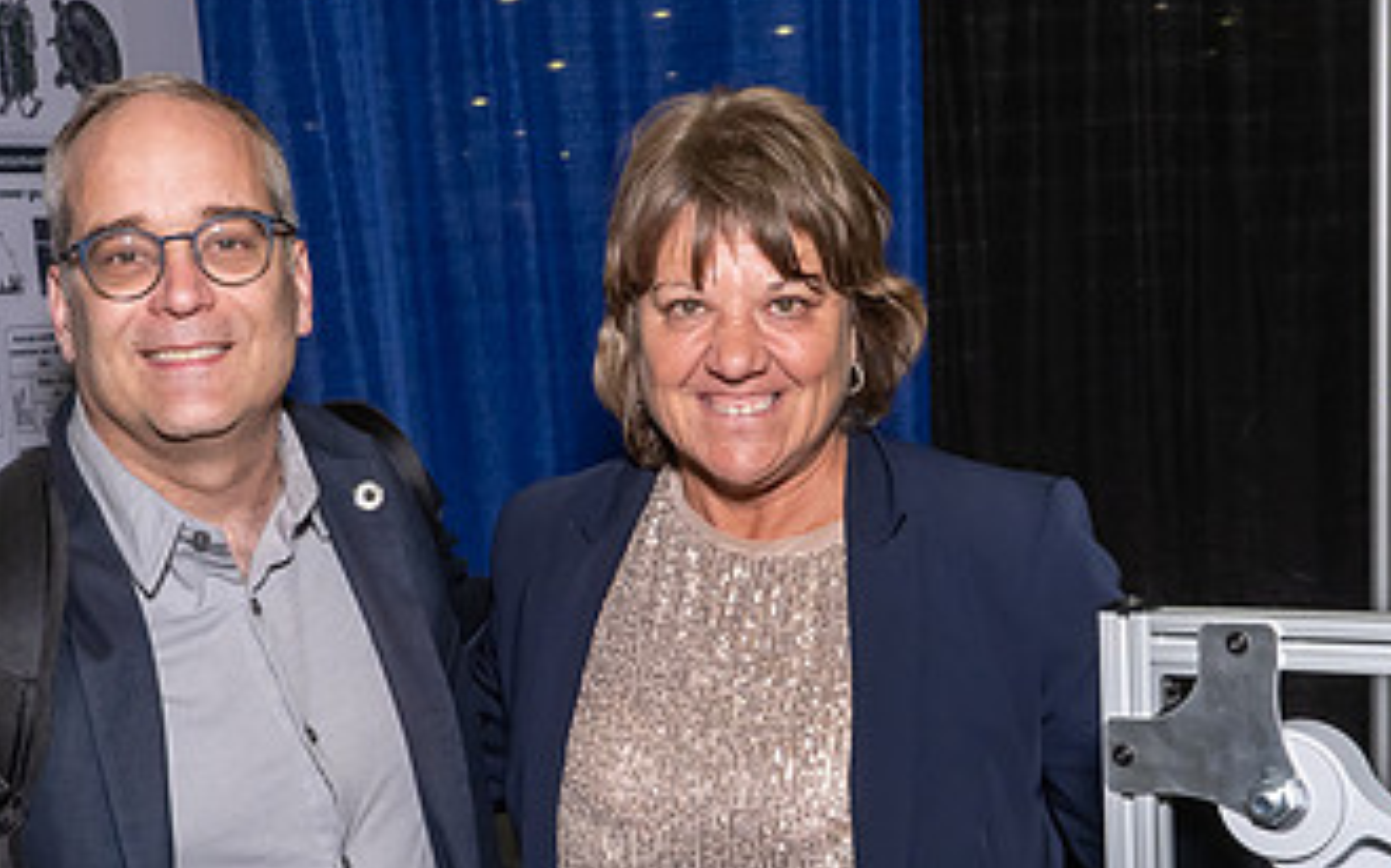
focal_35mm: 58
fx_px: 2198
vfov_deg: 22.2
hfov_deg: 34.6
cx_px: 413
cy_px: 630
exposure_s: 1/250
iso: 800
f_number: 8
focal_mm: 18
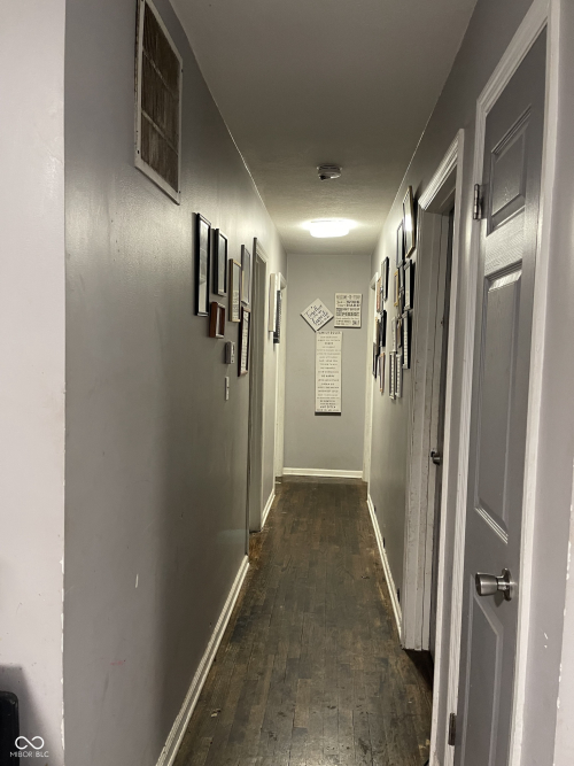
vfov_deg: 69.4
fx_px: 553
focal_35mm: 25
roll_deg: -0.2
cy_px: 383
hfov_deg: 54.9
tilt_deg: -3.5
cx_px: 287
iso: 320
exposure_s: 1/60
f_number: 1.6
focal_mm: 5.1
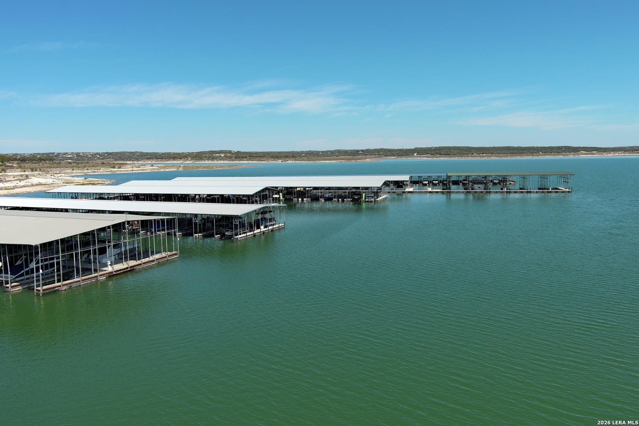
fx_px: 515
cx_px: 320
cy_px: 213
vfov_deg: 45.0
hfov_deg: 63.7
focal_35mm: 29
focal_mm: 10.57
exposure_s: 1/1560
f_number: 2.8
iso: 100
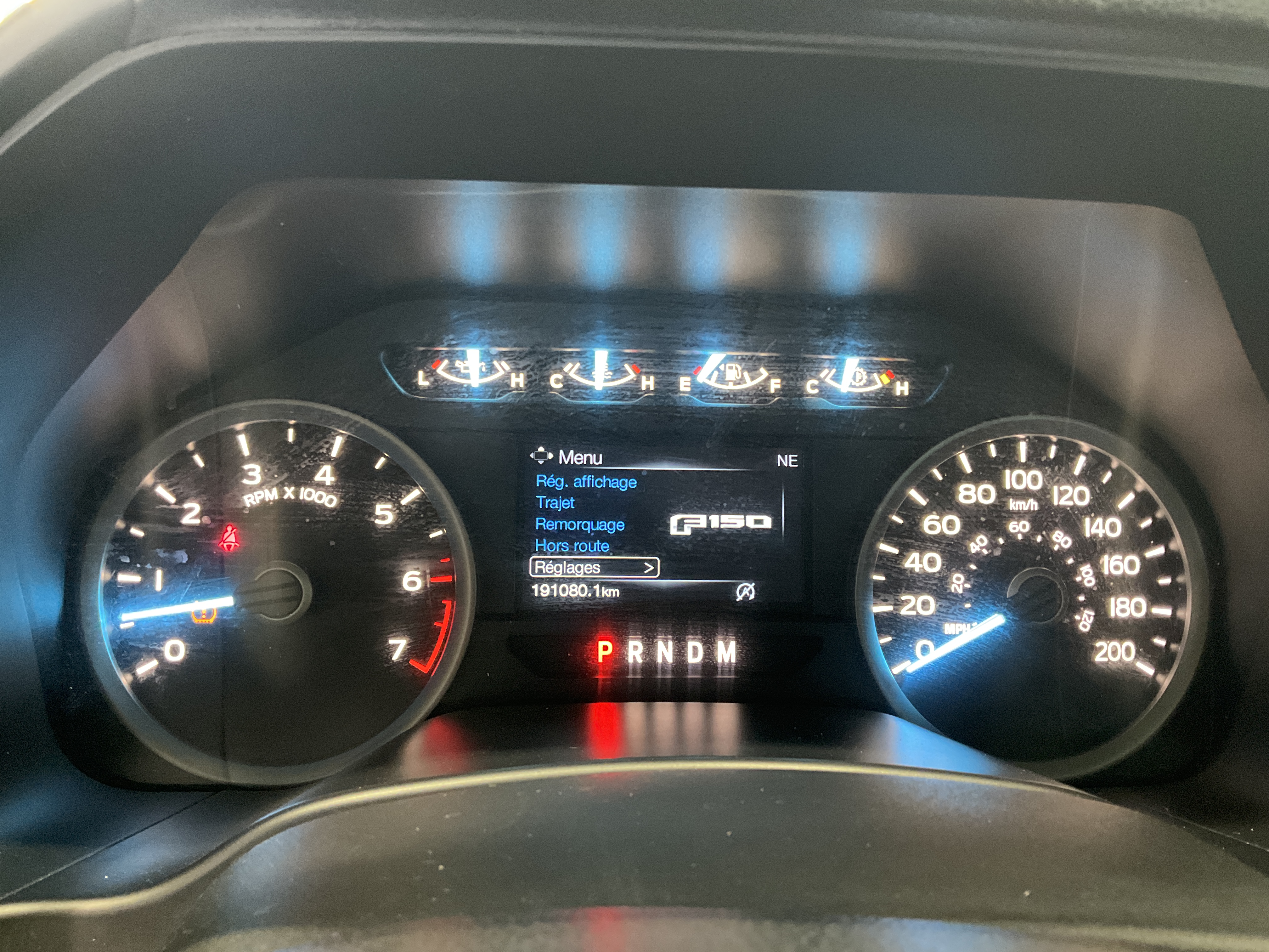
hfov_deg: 61.7
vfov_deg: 48.2
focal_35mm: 29
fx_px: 1063
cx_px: 634
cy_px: 476
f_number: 1.8
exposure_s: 1/30
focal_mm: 3
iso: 400
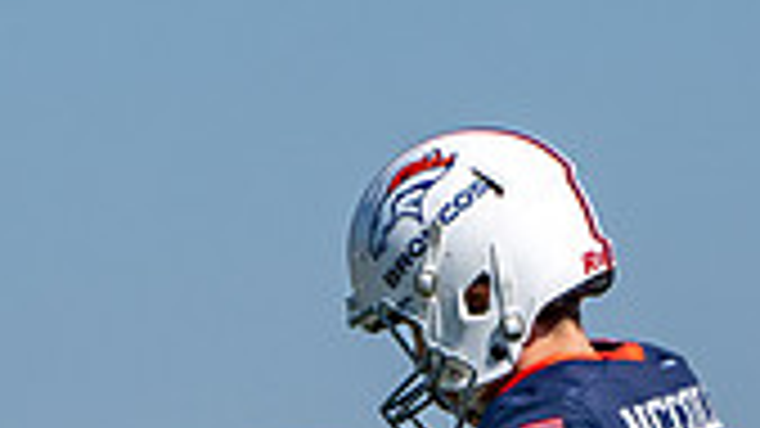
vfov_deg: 1.0
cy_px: 974
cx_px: 398
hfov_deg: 1.7
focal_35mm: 1265
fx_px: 25488
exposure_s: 1/2500
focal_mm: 253
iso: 250
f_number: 5.6
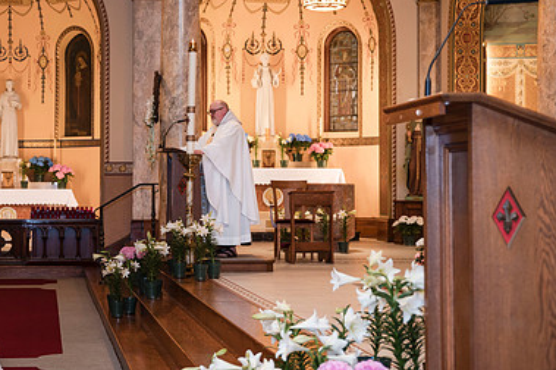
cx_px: 138
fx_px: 1188
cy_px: 151
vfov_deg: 17.7
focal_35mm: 77
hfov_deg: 26.0
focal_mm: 50
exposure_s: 1/80
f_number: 2.8
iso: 800
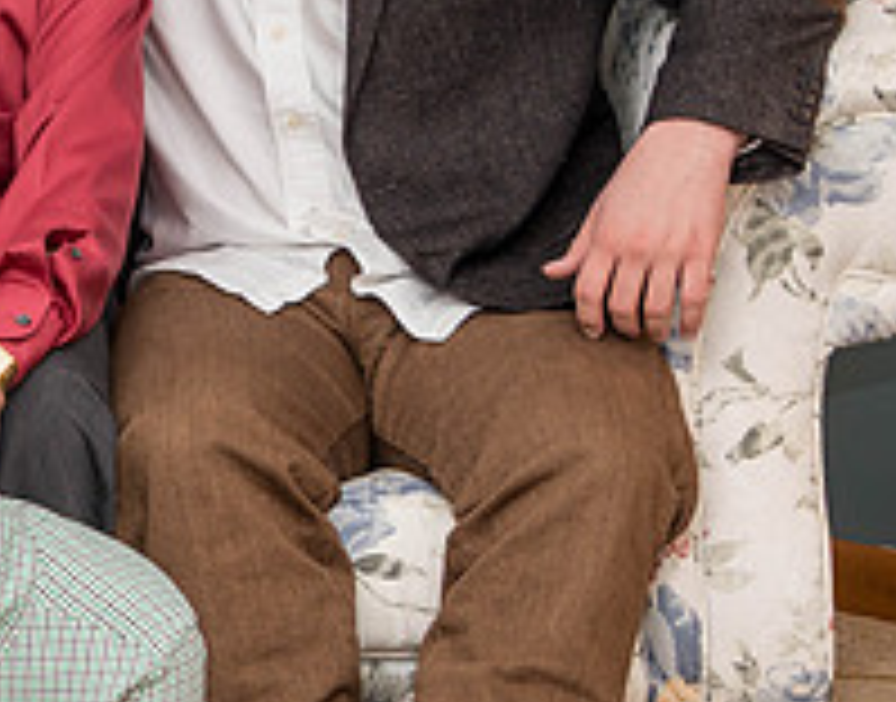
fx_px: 4026
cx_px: -565
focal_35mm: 153
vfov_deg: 10.0
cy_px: 339
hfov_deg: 12.0
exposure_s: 1/30
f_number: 7.1
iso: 320
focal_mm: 45
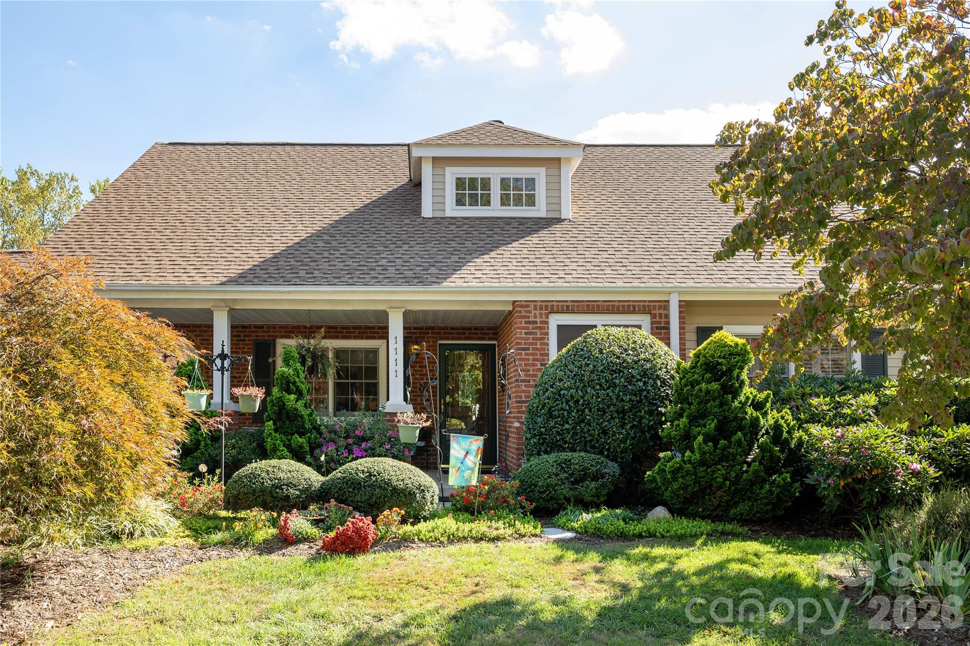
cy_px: 323
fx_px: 660
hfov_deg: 72.6
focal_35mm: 24
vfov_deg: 52.2
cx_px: 485
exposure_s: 1/500
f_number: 7.1
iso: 400
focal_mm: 24.5
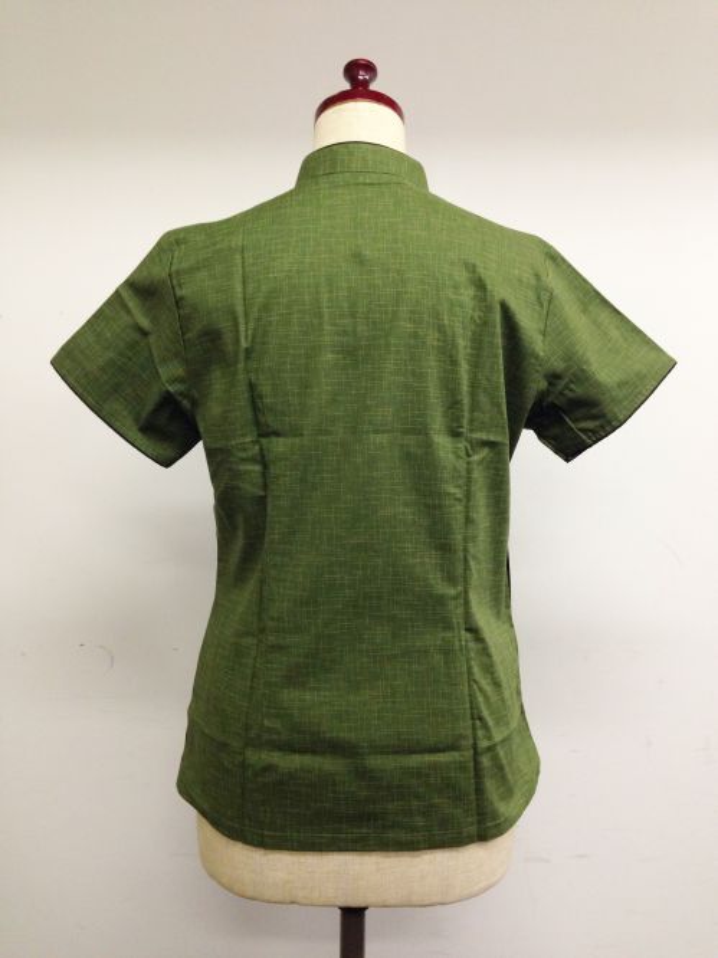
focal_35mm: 33
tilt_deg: +0.4
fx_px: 913
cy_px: 479
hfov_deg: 42.9
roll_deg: -0.5
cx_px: 359
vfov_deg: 55.4
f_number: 2.4
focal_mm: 4.12
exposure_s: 1/50
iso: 125
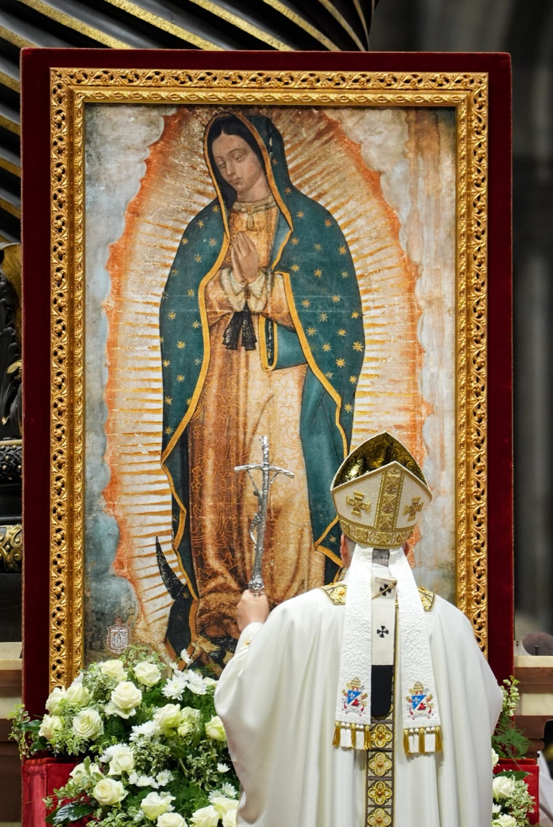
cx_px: 276
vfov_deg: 3.4
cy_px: 414
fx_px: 13797
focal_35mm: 600
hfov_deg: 2.3
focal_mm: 400
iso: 1600
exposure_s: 1/125
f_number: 5.6
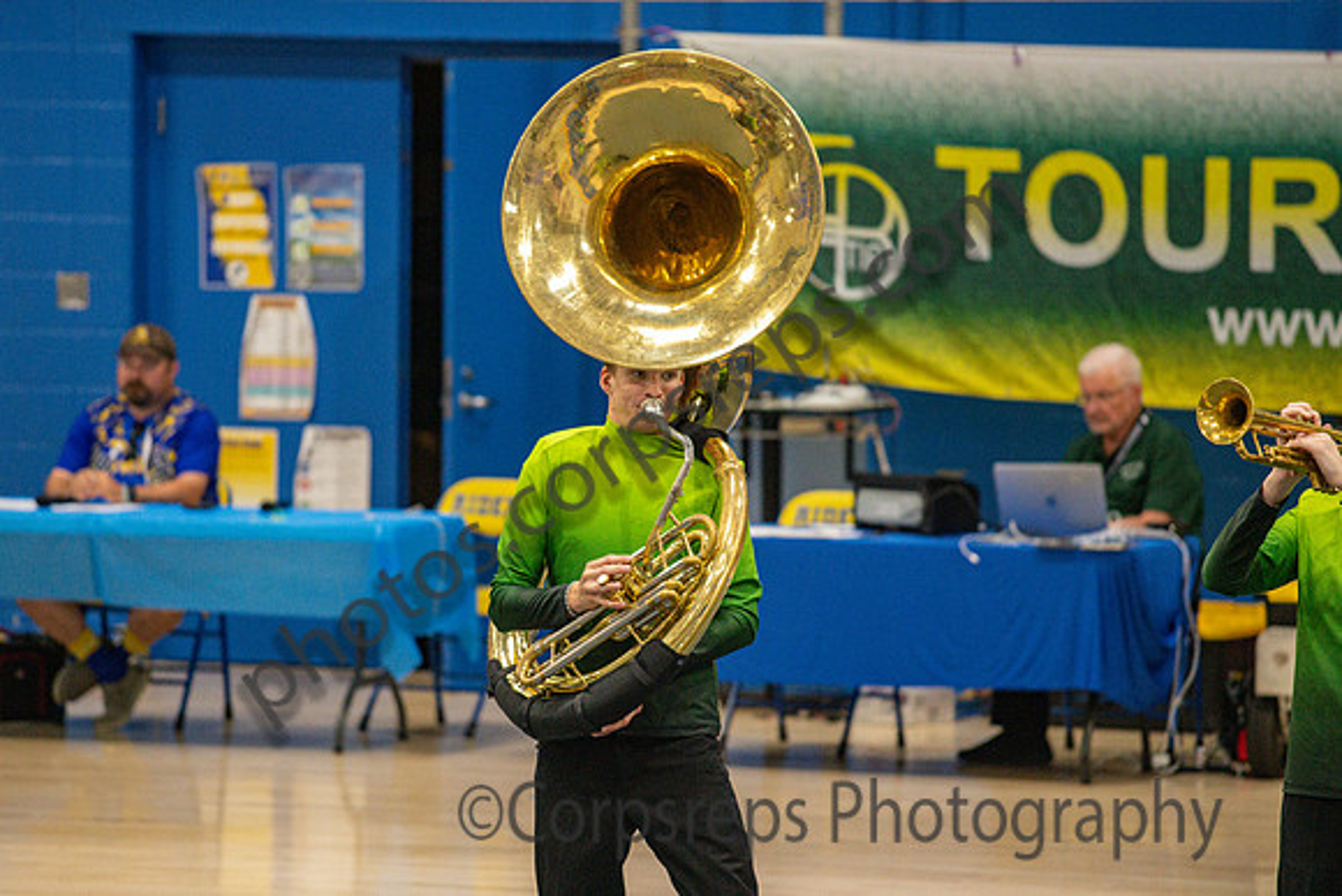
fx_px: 9267
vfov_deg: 5.5
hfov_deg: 8.3
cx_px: 607
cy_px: 506
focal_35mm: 249
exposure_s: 1/500
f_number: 4
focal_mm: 200
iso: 6400
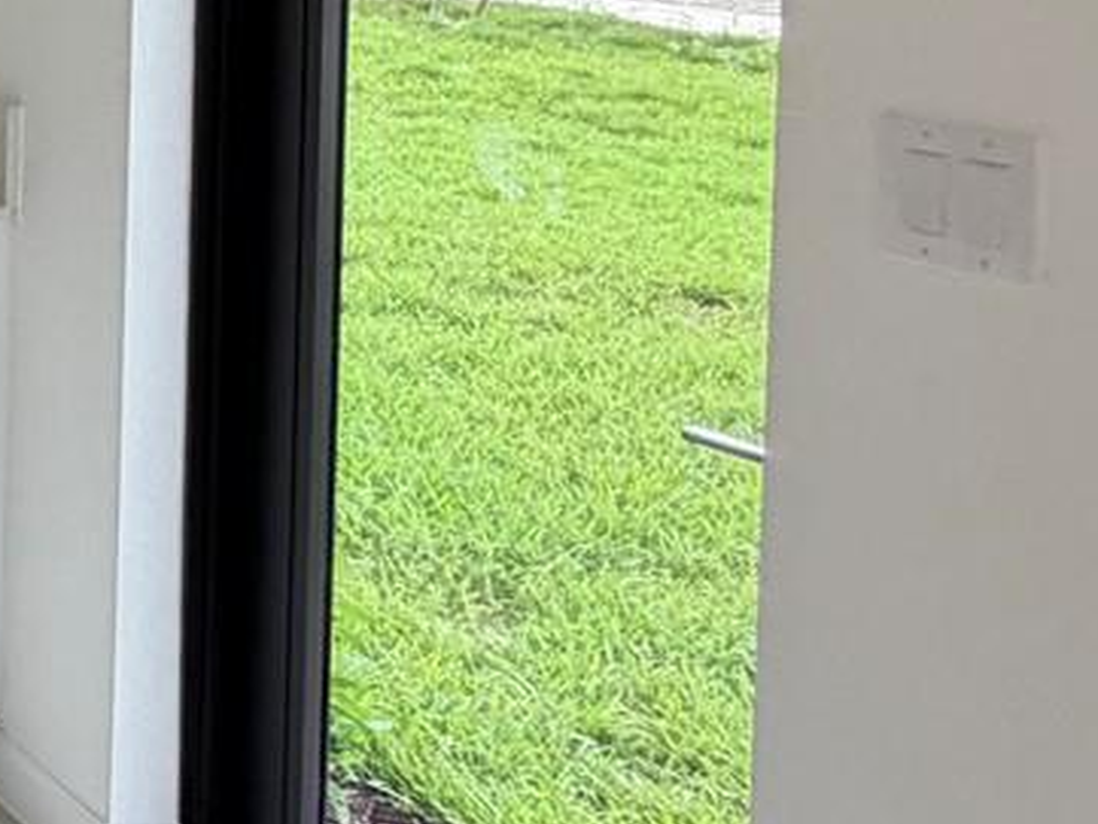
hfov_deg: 19.3
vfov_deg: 22.0
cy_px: -149
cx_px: -1068
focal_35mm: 62
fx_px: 1967
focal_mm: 2.22
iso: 250
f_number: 2.2
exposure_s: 1/120
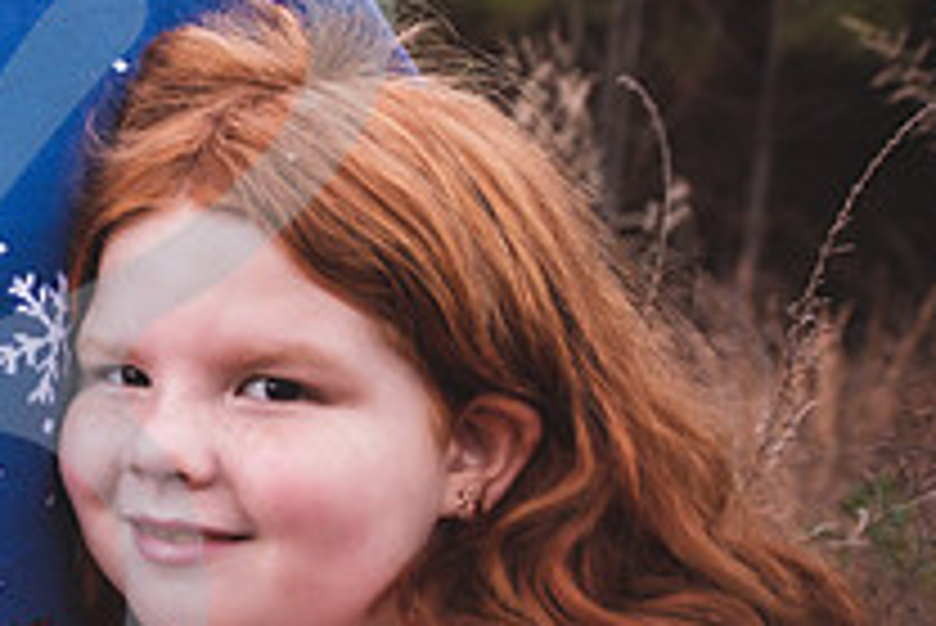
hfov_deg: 25.4
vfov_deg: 20.3
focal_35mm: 67
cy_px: 399
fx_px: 1743
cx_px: -320
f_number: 2.8
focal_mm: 24
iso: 500
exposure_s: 1/320
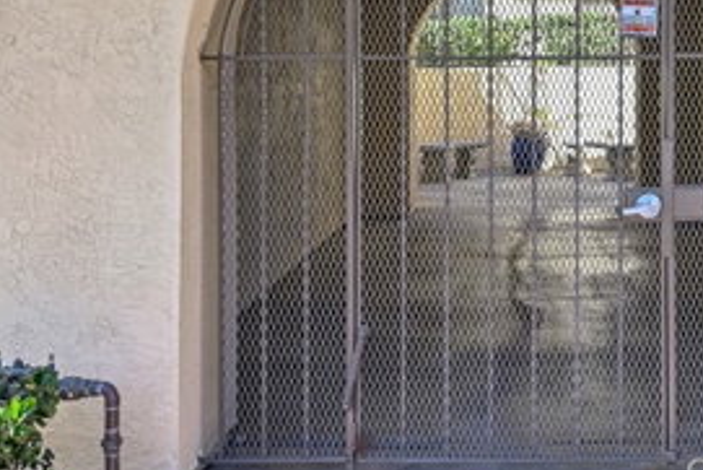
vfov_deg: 25.0
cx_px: 530
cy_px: 73
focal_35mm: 53
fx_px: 1035
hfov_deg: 36.6
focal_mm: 30
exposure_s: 1/100
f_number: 11
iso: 500
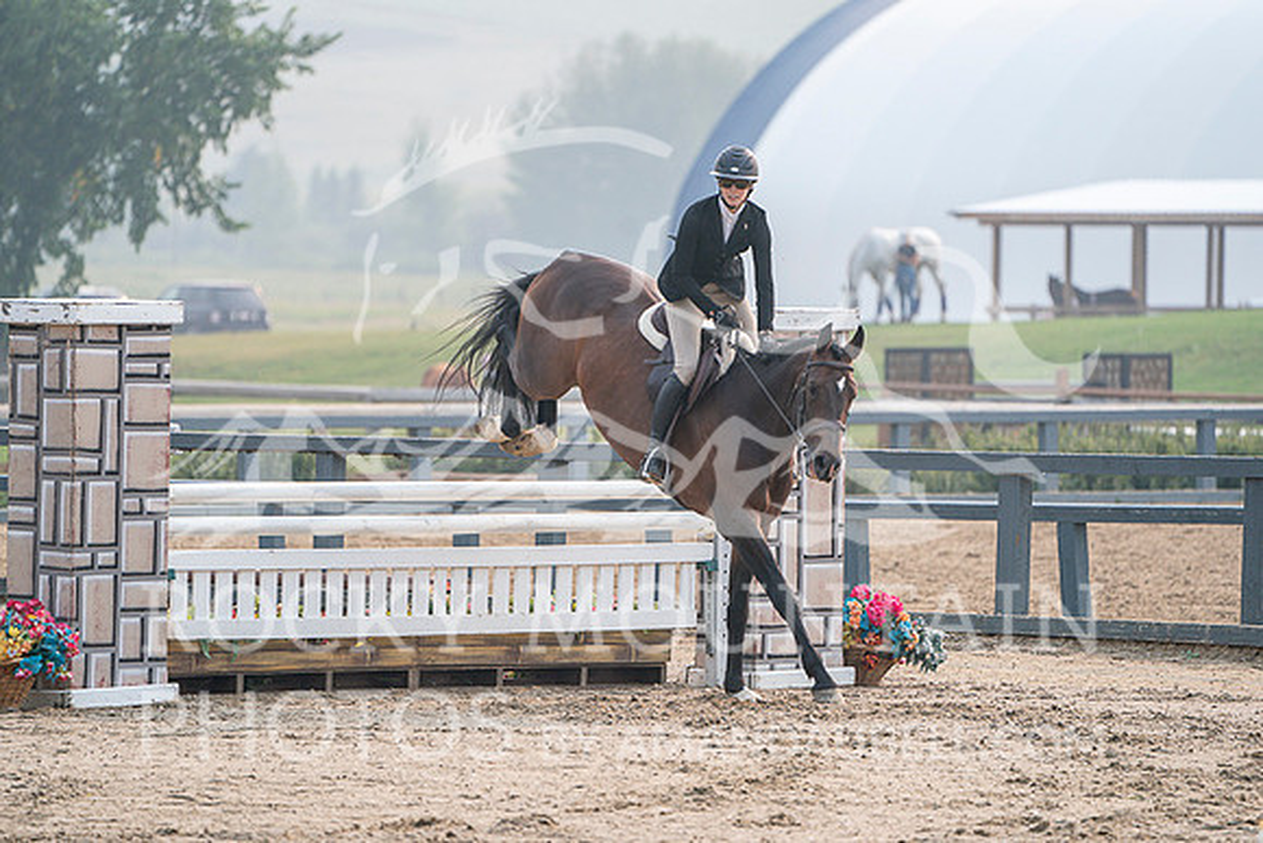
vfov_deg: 4.1
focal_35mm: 336
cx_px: 632
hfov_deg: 6.1
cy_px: 422
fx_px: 11790
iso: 500
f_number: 5.6
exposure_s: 1/800
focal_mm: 336
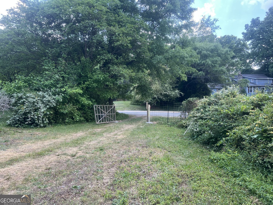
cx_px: 136
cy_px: 102
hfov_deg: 67.3
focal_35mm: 26
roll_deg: -0.2
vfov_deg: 53.1
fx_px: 205
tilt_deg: +0.1
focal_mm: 5.7
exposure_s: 1/448
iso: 50
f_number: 1.5
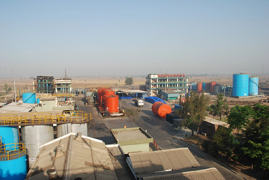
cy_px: 90
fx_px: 224
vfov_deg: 43.7
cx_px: 134
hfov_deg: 61.9
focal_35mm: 30
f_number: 14
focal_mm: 20
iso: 100
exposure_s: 1/40
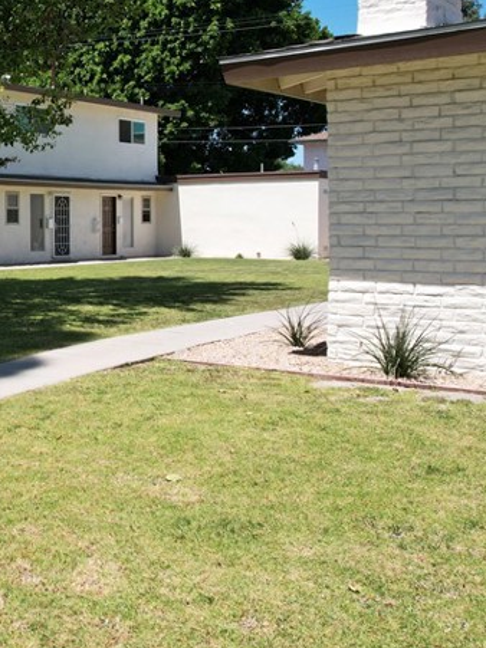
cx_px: -35
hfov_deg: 27.9
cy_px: 232
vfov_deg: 39.3
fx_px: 899
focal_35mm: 48
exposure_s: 1/1600
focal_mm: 8.38
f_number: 2.8
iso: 100
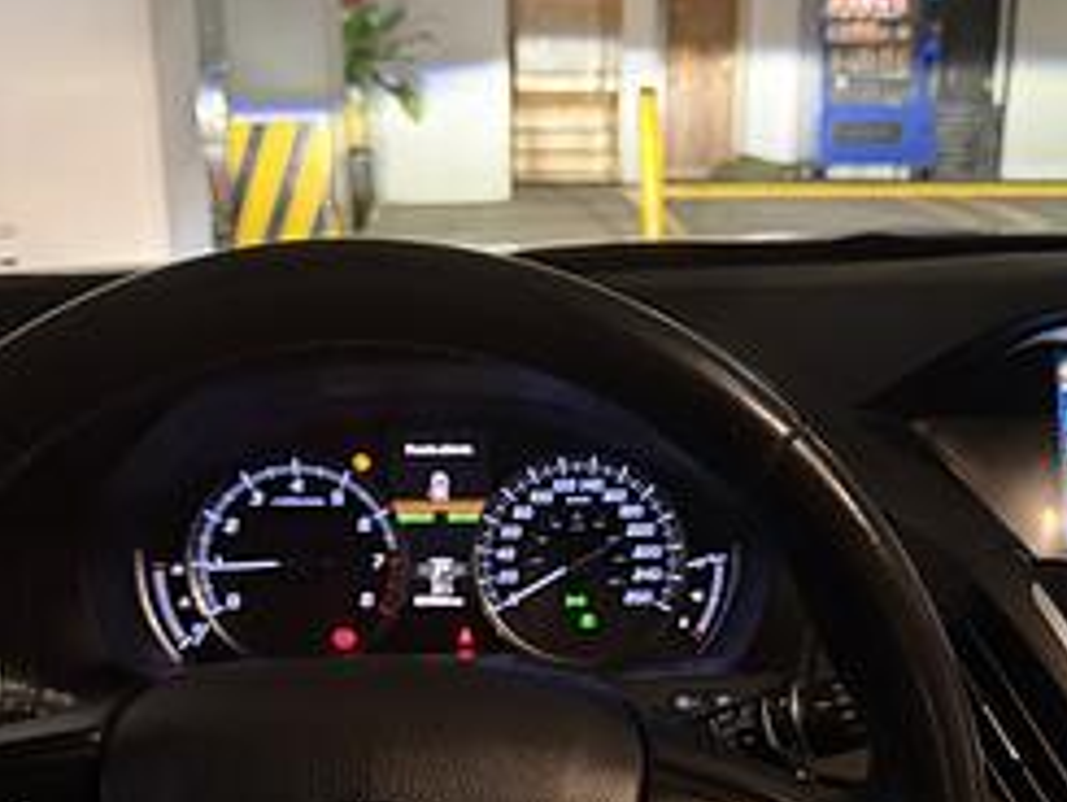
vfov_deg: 28.9
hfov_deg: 38.8
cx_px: 597
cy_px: 669
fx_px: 1511
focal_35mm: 49
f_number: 1.78
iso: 1000
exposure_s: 1/31
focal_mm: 6.76
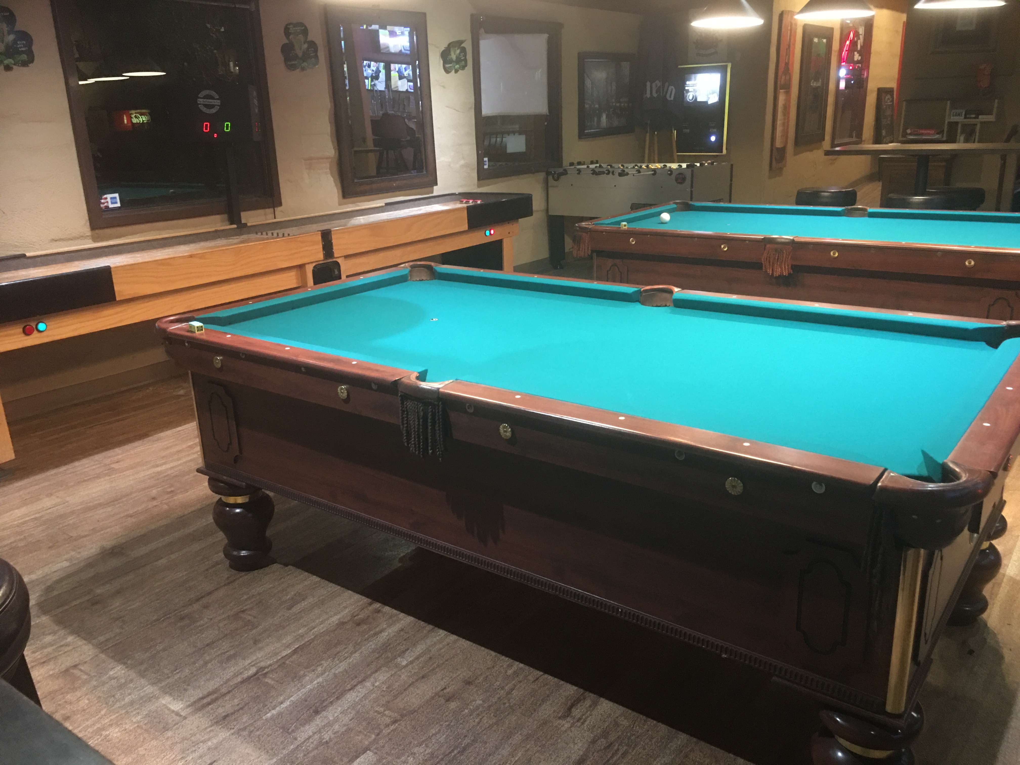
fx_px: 855
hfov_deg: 61.7
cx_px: 510
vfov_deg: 48.2
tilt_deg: -16.6
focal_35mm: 29
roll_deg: +2.2
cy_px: 382
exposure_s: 1/4
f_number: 2.2
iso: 64
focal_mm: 4.15
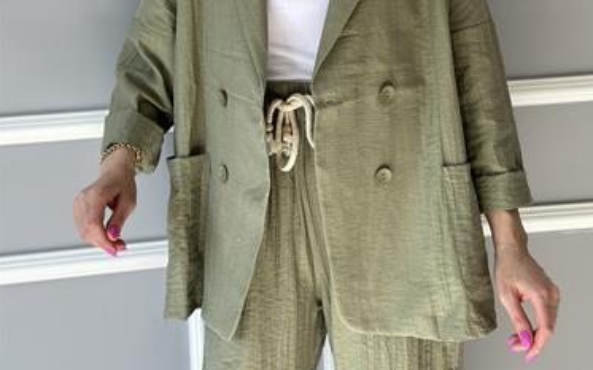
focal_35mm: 71
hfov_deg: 29.0
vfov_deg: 17.9
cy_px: 6
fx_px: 1147
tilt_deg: -5.1
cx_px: 307
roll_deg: +2.9
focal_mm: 6.86
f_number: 1.78
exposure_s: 1/234
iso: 80
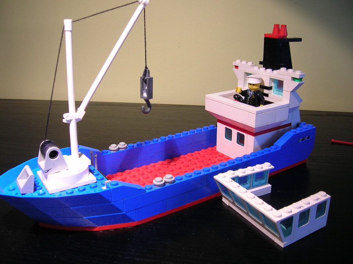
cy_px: 132
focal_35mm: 34
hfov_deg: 54.0
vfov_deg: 41.7
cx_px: 176
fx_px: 346
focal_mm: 5.7
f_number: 2.9
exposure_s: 1/6.7
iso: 50
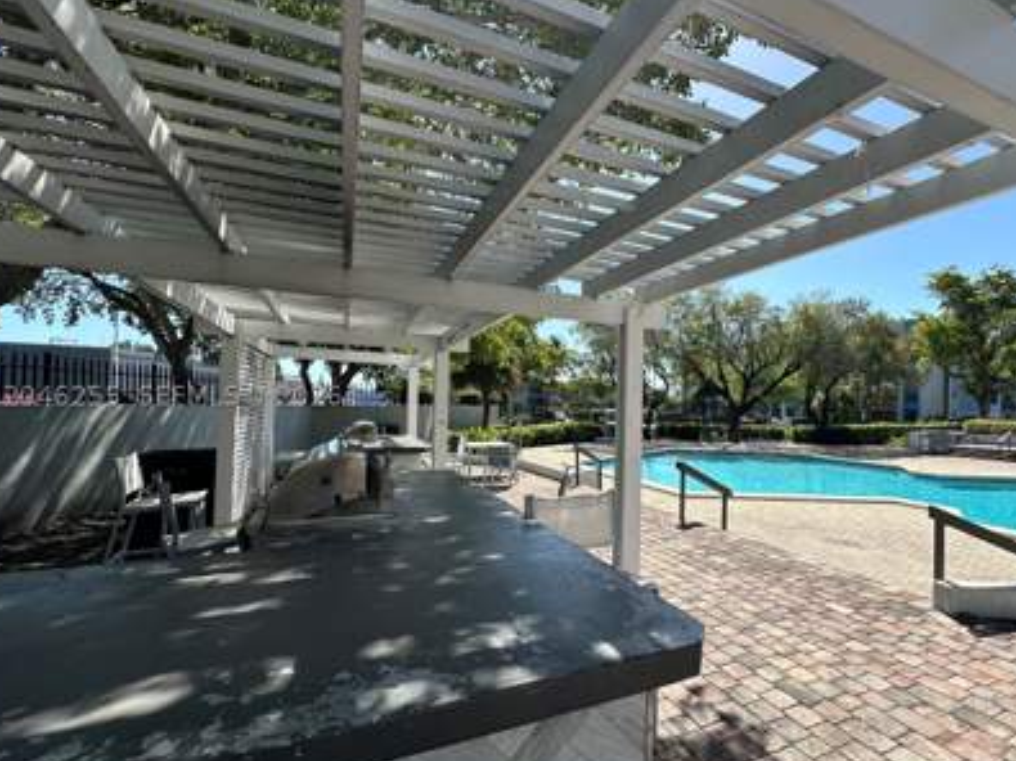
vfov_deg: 74.7
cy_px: 396
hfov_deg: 90.5
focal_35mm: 17
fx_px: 499
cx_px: 579
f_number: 2.2
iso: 50
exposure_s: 1/1304
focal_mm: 2.22
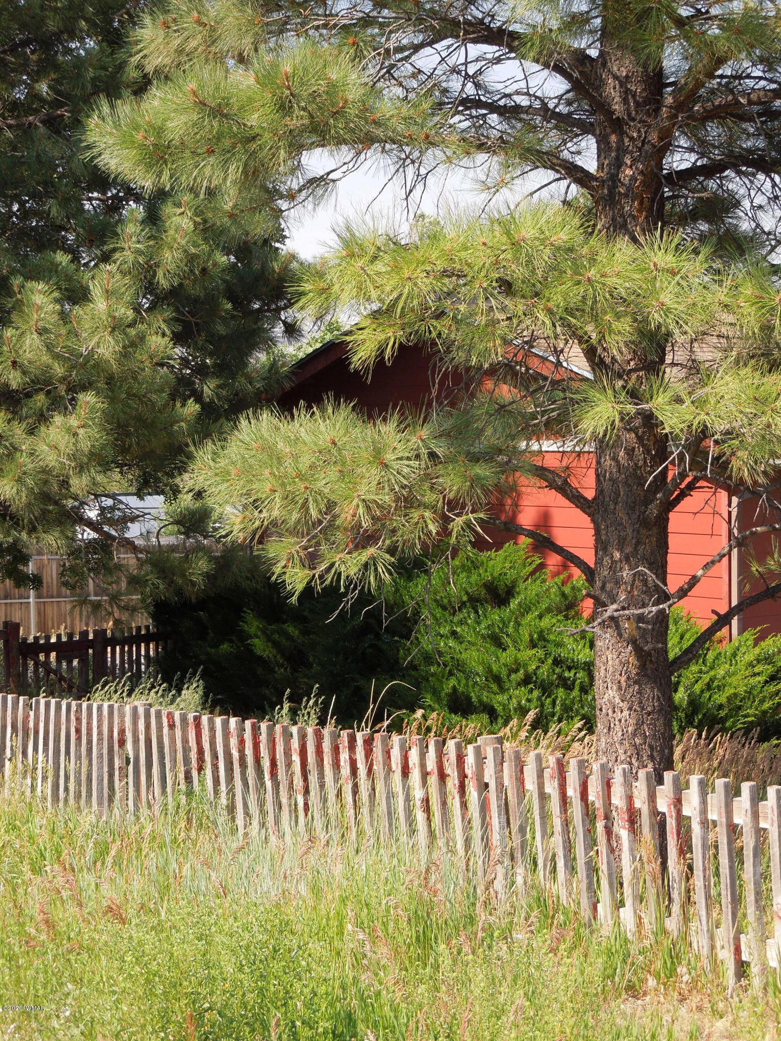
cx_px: 390
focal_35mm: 69
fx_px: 2076
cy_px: 520
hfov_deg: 21.3
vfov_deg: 28.2
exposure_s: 1/250
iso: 100
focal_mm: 12.5
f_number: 4.4
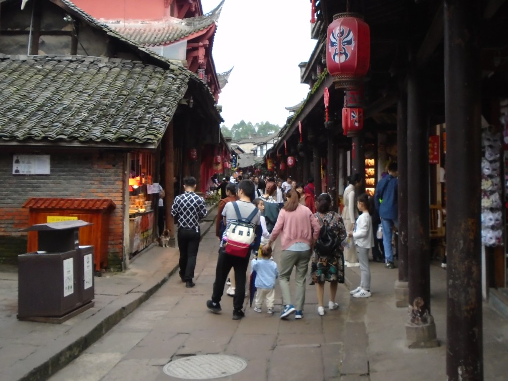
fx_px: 631
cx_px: 305
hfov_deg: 43.6
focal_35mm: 43
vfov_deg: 33.5
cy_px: 145
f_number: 3.5
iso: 200
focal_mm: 5.5
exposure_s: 1/40
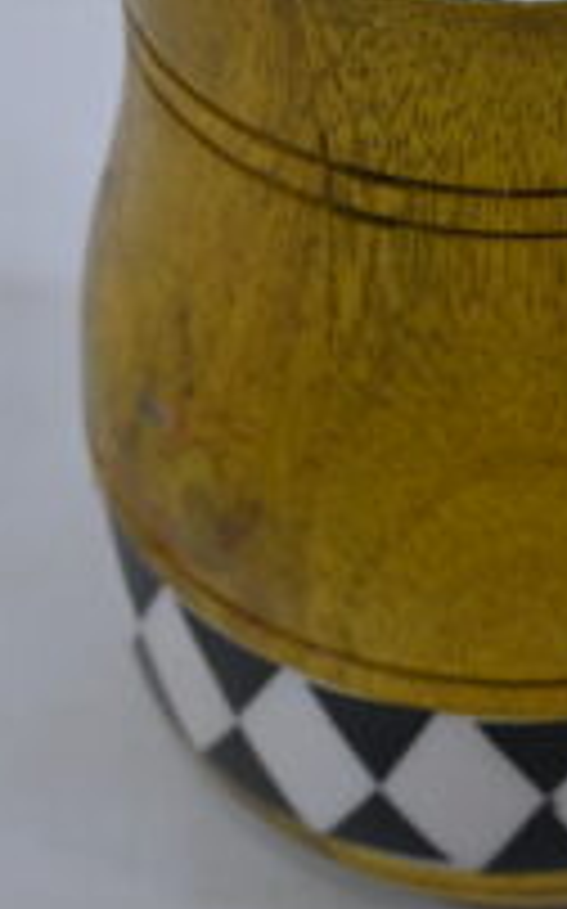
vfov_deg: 19.4
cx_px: 680
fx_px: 2624
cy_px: 173
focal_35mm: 106
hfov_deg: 12.1
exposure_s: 1/125
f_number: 8
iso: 500
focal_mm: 35
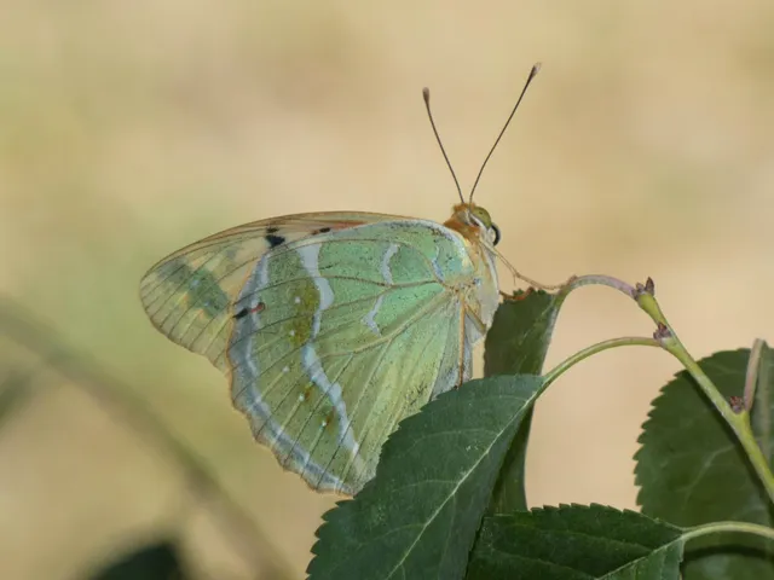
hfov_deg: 3.7
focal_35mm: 531
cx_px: 387
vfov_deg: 2.8
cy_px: 290
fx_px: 11873
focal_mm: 95.2
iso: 80
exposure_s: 1/160
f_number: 5.6
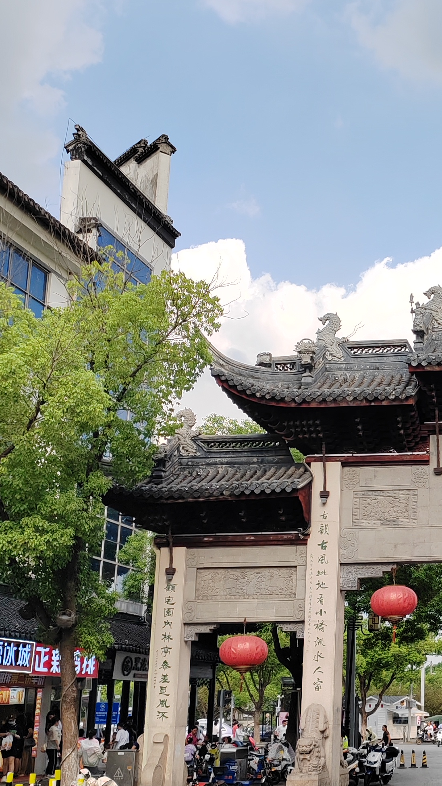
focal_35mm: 55
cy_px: 452
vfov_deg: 37.8
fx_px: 1146
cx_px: 517
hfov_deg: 20.5
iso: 100
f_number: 1.8
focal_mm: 6.14
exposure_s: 1/410
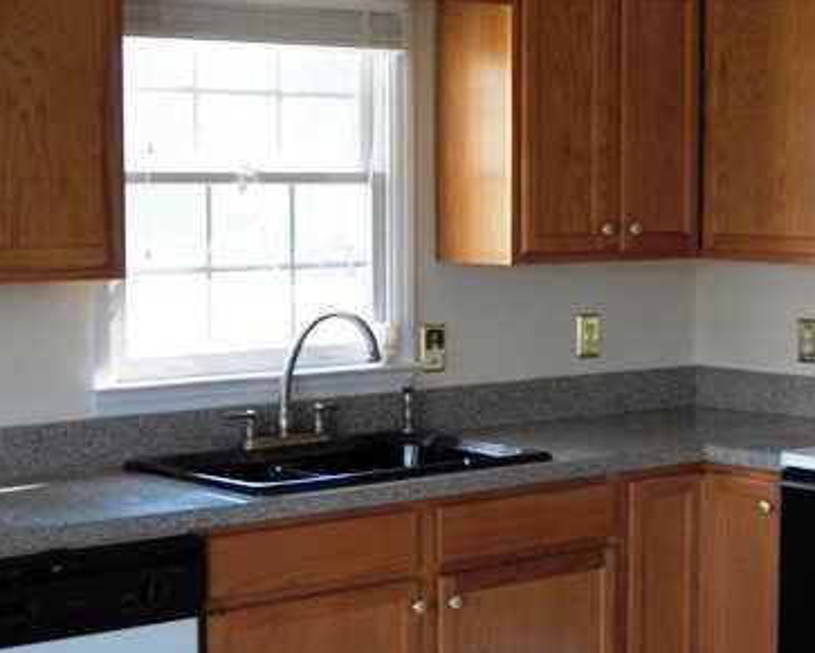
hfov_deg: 21.9
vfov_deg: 17.9
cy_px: 393
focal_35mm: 86
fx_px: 2076
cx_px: 678
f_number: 3.2
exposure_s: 1/60
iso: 125
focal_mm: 8.9
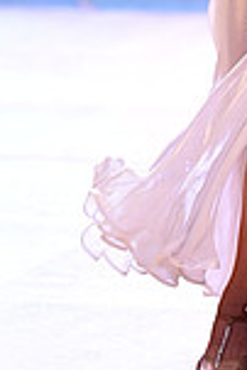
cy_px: -154
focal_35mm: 651
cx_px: 384
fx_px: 6684
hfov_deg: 2.1
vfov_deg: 3.2
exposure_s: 1/250
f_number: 2.8
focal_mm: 170
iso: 1600
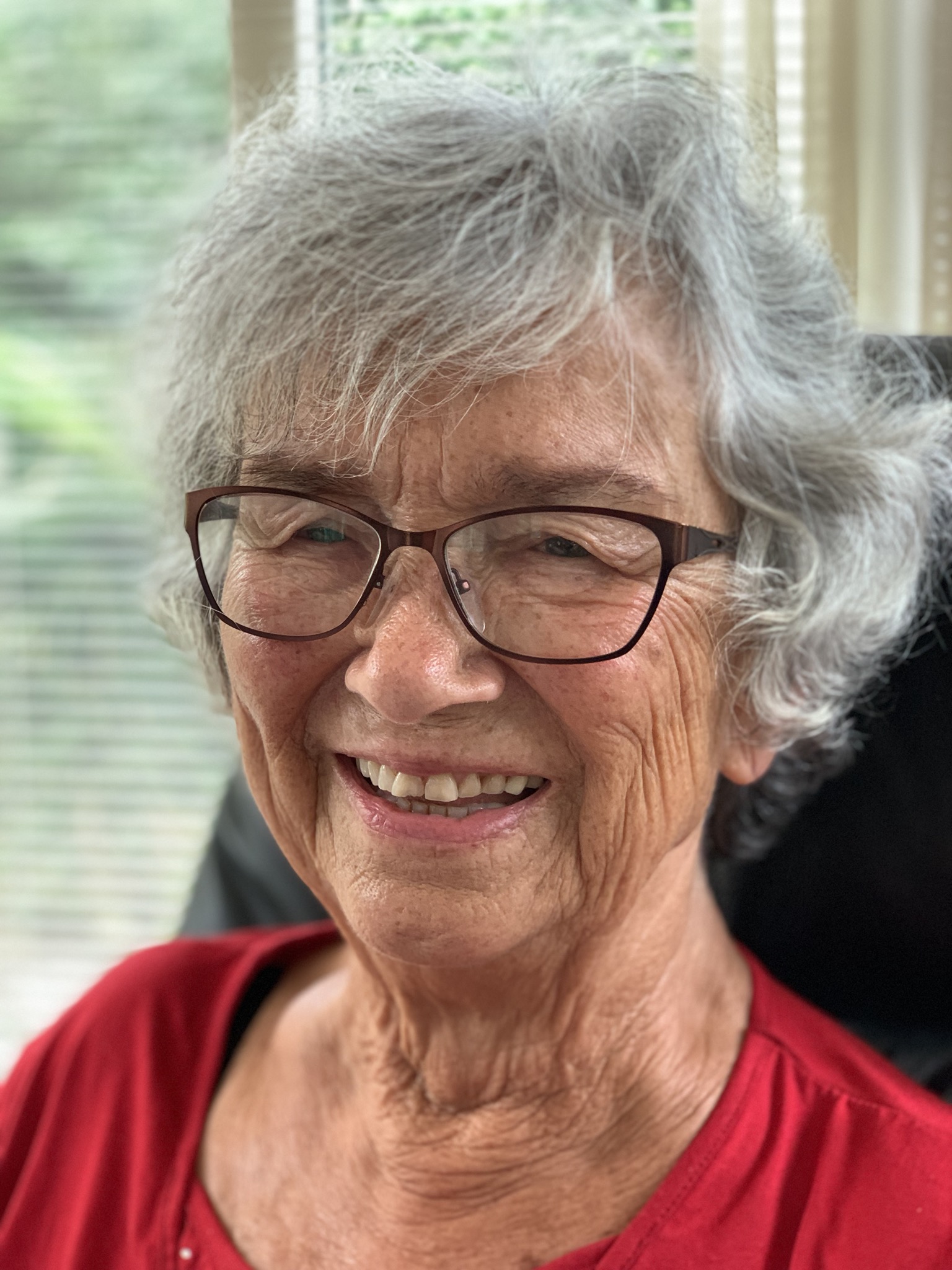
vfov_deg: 36.8
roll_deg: +0.6
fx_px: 1907
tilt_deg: -6.3
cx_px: 476
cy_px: 635
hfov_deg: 28.0
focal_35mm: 52
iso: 125
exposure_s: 1/79
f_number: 2.4
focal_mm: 6
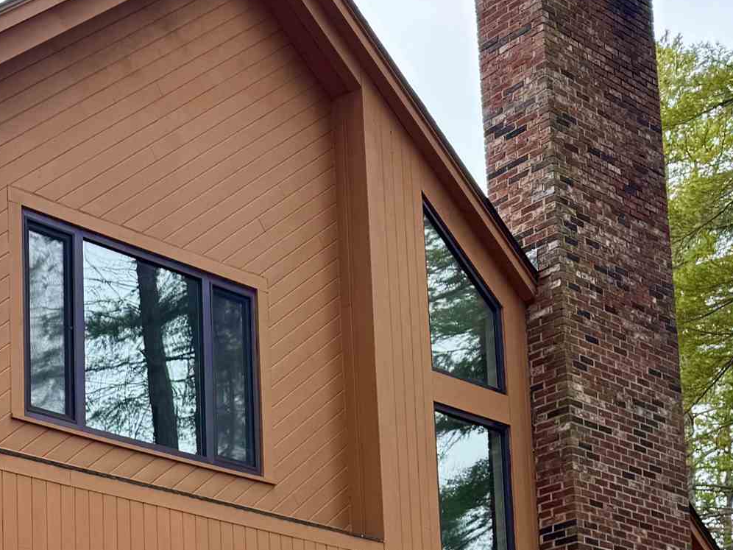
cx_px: -176
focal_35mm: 74
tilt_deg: +5.8
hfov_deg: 23.7
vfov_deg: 17.8
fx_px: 1567
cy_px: 826
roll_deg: +0.1
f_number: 1.78
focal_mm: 6.76
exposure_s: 1/448
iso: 80
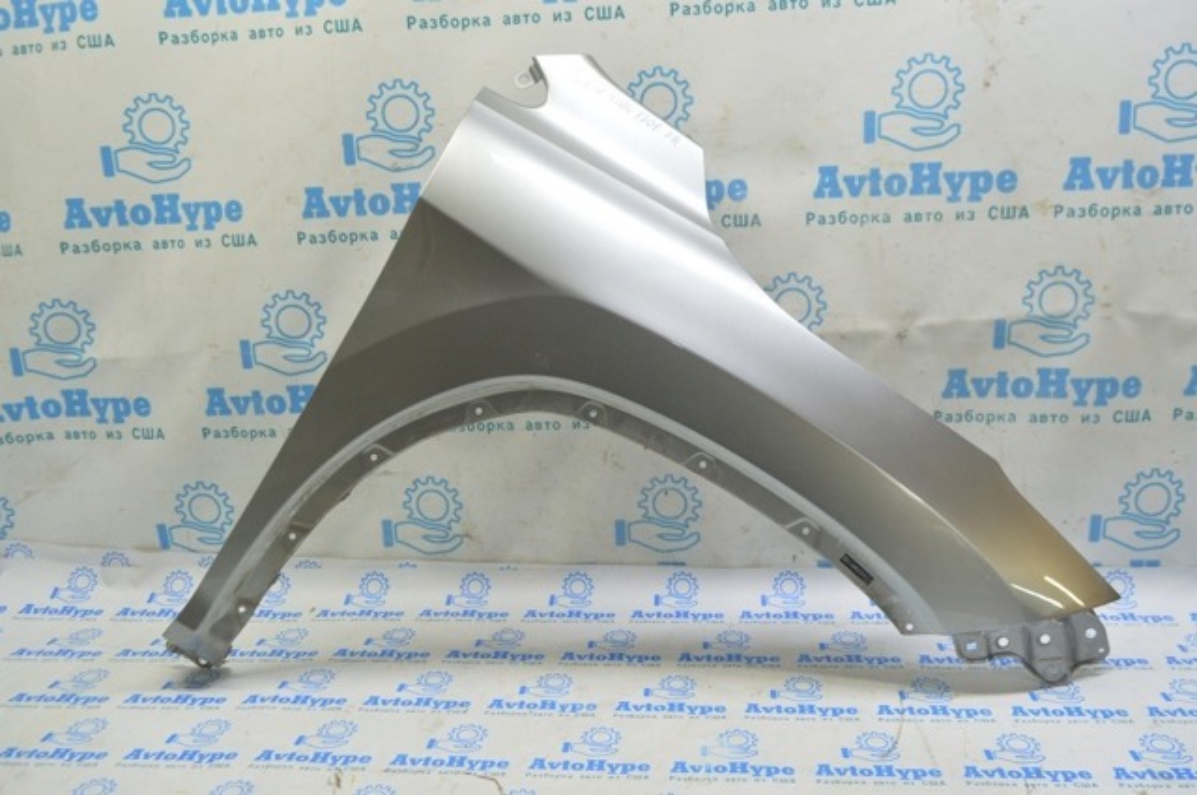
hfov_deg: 57.3
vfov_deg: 39.9
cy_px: 398
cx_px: 598
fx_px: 1096
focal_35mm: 33
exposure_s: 1/20
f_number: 5.6
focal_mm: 22
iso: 400
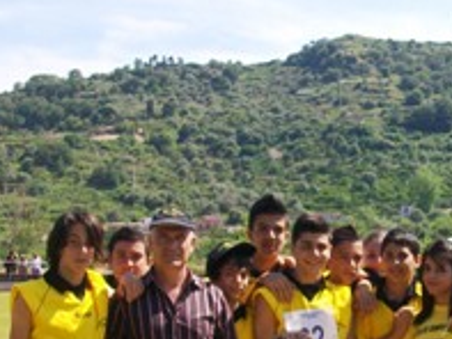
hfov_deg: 20.2
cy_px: 314
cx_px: 404
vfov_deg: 15.4
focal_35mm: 95
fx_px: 1241
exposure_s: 1/640
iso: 64
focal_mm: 5.7
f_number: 2.8
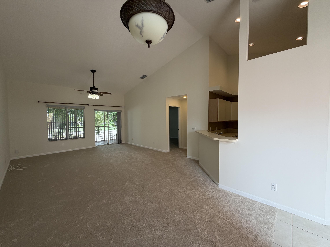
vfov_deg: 85.7
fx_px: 133
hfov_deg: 102.1
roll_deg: +0.7
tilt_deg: -2.9
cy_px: 124
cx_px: 165
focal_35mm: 14
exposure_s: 1/120
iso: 80
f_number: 2.2
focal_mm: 2.22
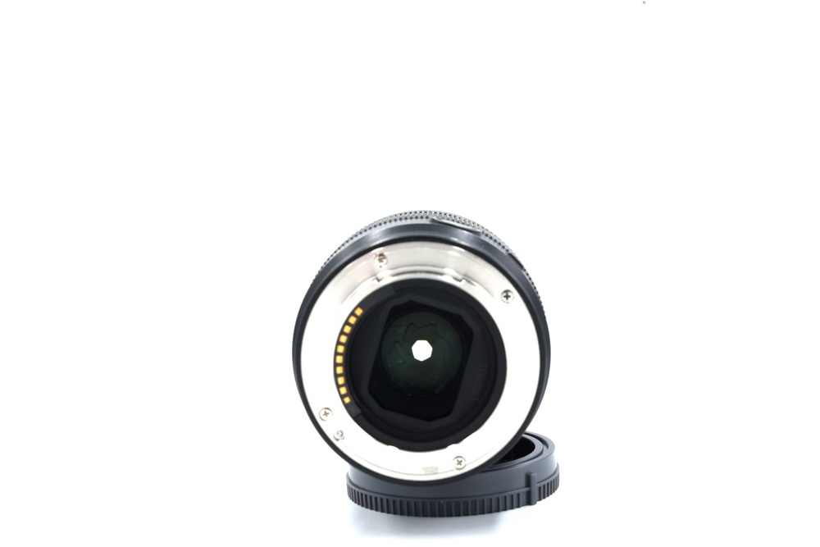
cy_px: 274
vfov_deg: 24.6
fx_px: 1253
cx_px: 410
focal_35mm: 55
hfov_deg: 36.2
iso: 800
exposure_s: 1/125
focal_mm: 55
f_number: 14
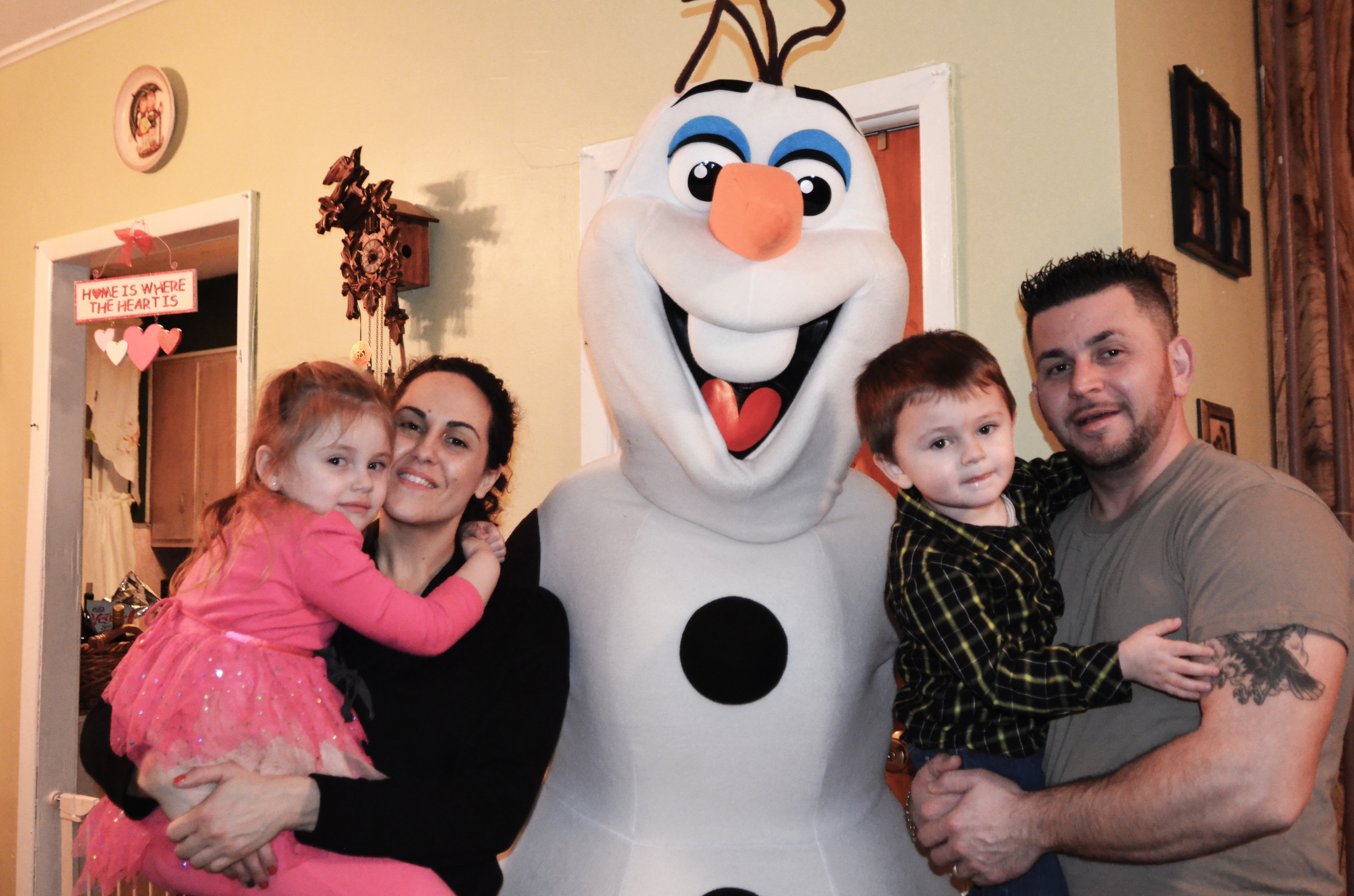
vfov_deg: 36.7
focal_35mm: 36
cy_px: 448
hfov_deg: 53.2
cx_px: 677
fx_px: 1351
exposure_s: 1/60
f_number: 3.5
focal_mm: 24
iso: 3200
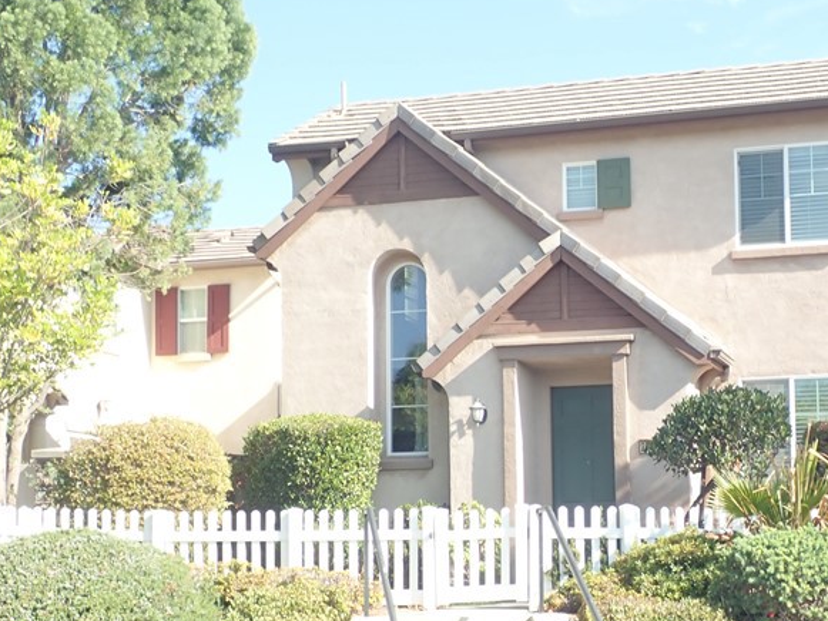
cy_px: 434
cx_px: 554
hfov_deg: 28.8
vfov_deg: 21.8
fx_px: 1603
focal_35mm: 67
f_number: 3.5
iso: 100
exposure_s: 1/200
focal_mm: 6.86
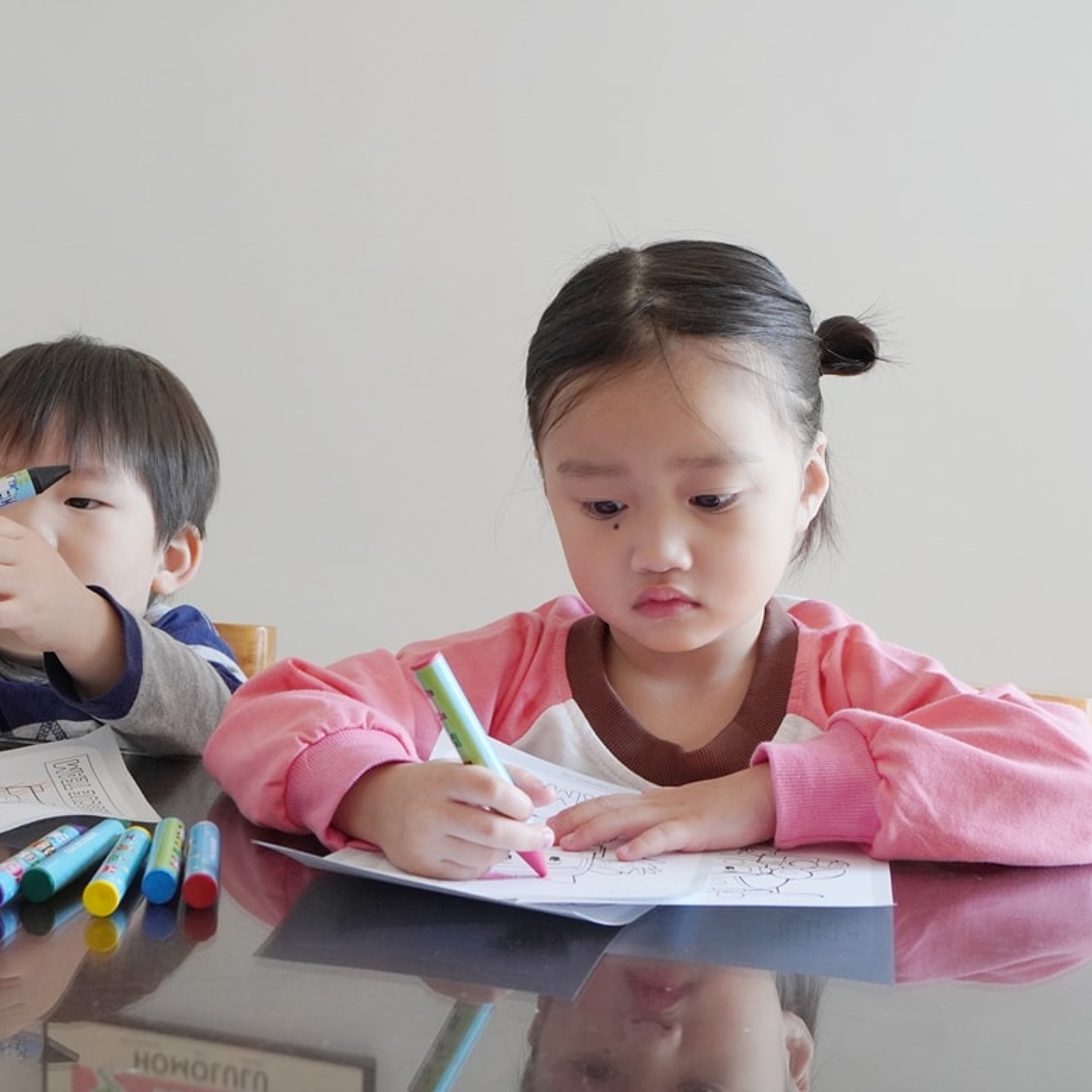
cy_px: 555
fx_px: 2307
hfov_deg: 26.4
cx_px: 329
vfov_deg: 26.6
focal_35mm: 65
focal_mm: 33
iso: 1250
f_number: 5.6
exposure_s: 1/160
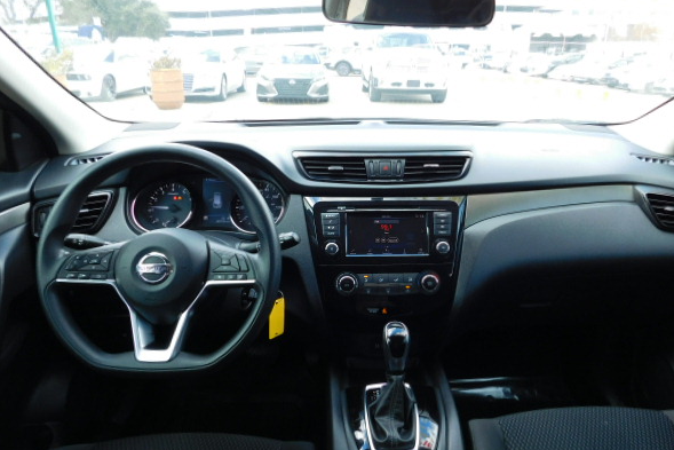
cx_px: 365
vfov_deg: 49.6
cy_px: 227
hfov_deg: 69.3
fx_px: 487
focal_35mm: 26
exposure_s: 1/80
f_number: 3
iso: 125
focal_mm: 4
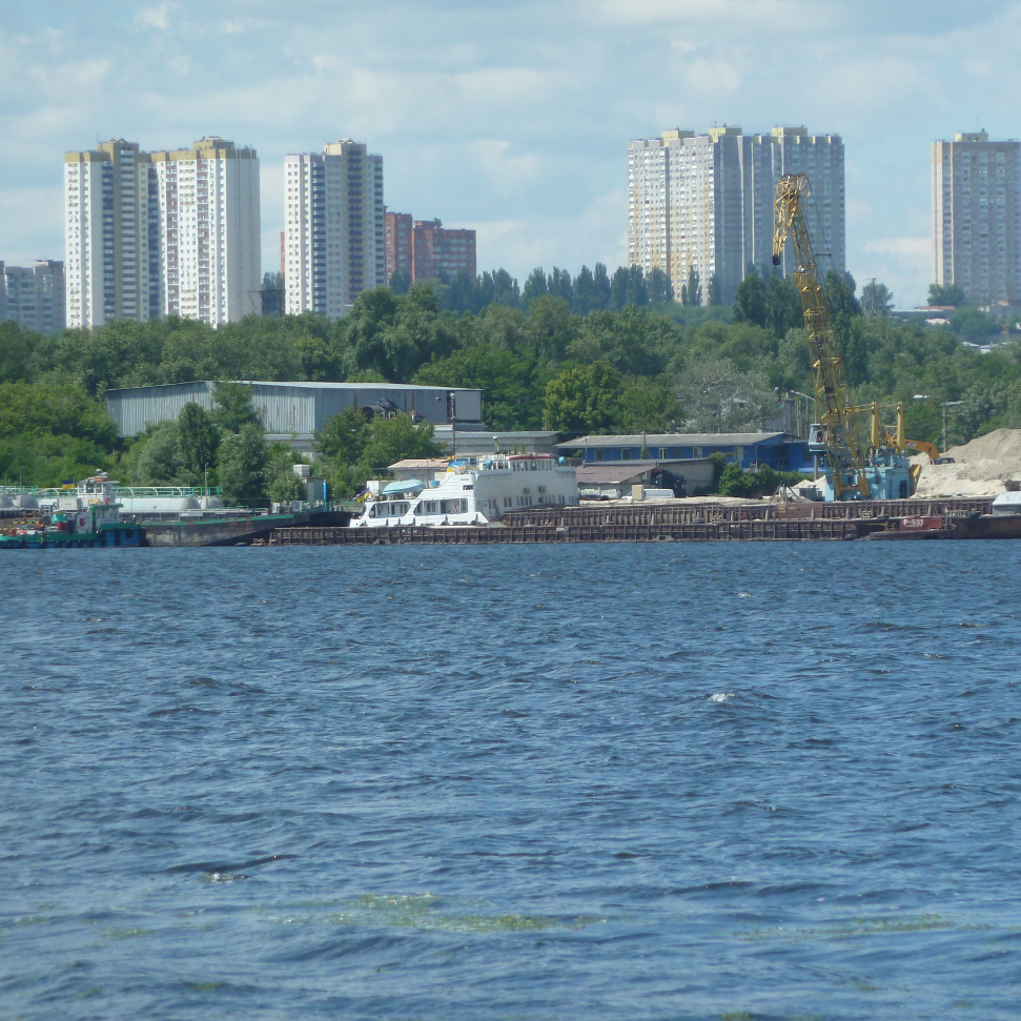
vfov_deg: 5.3
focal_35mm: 329
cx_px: 592
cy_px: 510
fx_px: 10979
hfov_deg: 5.3
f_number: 4.8
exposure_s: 1/400
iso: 80
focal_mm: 45.7
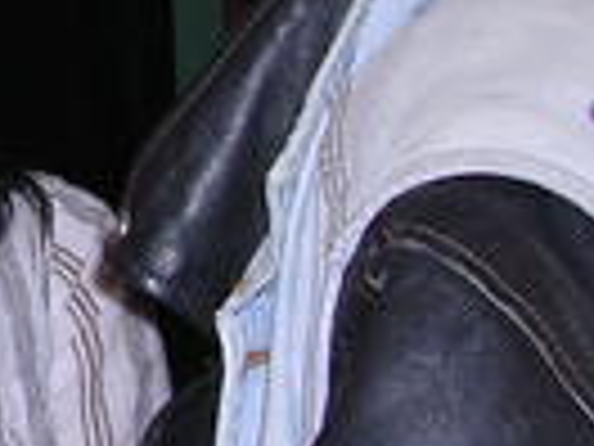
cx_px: -544
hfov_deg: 10.0
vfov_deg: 8.0
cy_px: -117
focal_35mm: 184
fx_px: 3157
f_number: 2.8
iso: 142
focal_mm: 5.8
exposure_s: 1/60.1
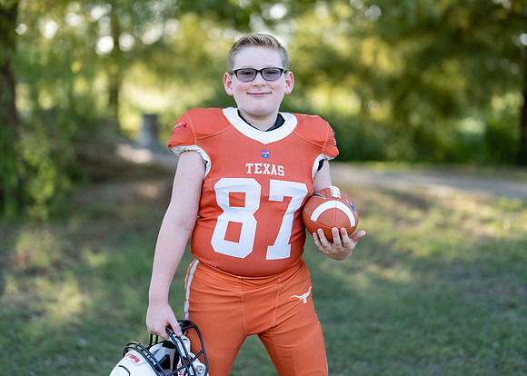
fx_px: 903
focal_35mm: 60
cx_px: 254
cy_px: 162
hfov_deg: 32.5
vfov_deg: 23.5
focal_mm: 50
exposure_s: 1/1250
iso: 100
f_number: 1.2
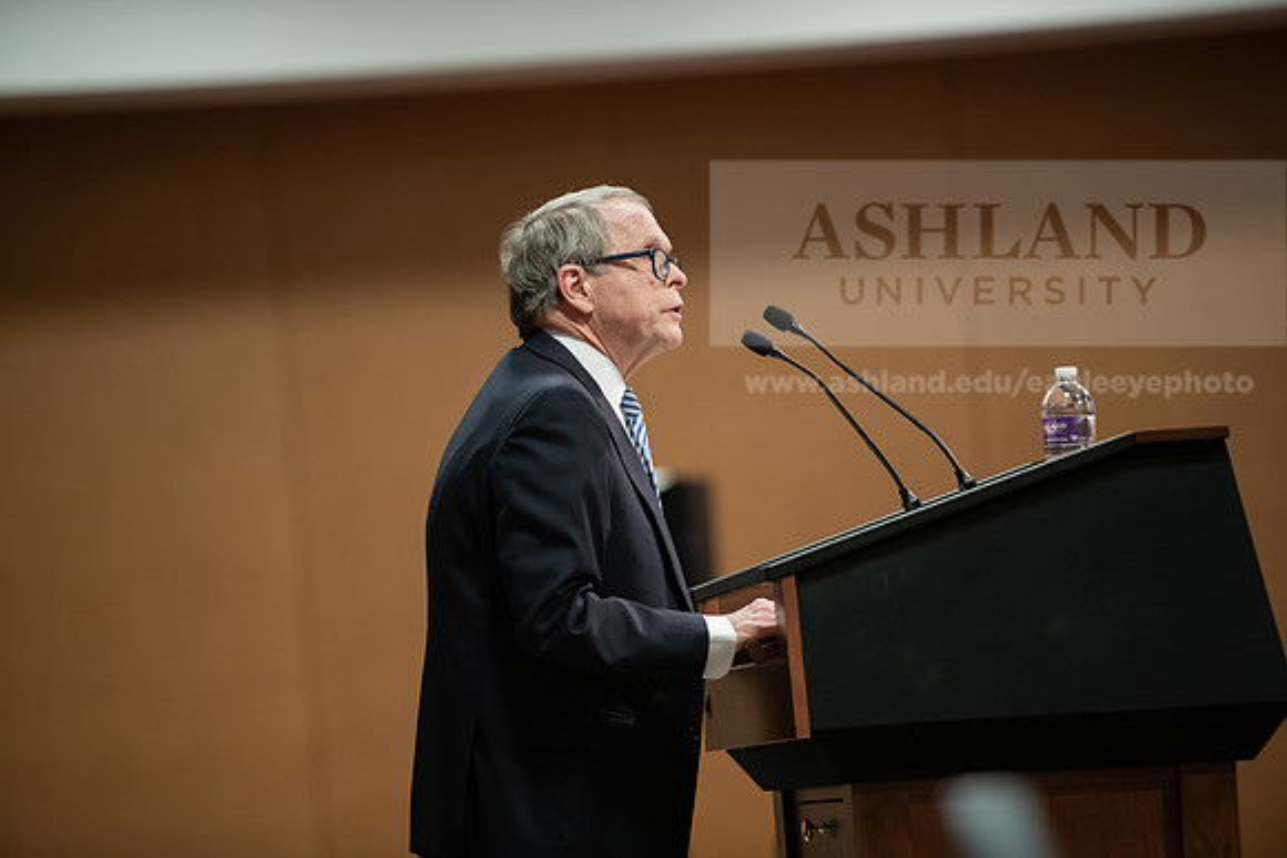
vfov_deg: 6.9
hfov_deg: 10.3
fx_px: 7151
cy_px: 429
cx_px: 644
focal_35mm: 200
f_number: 2.8
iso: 2000
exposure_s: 1/200
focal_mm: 200
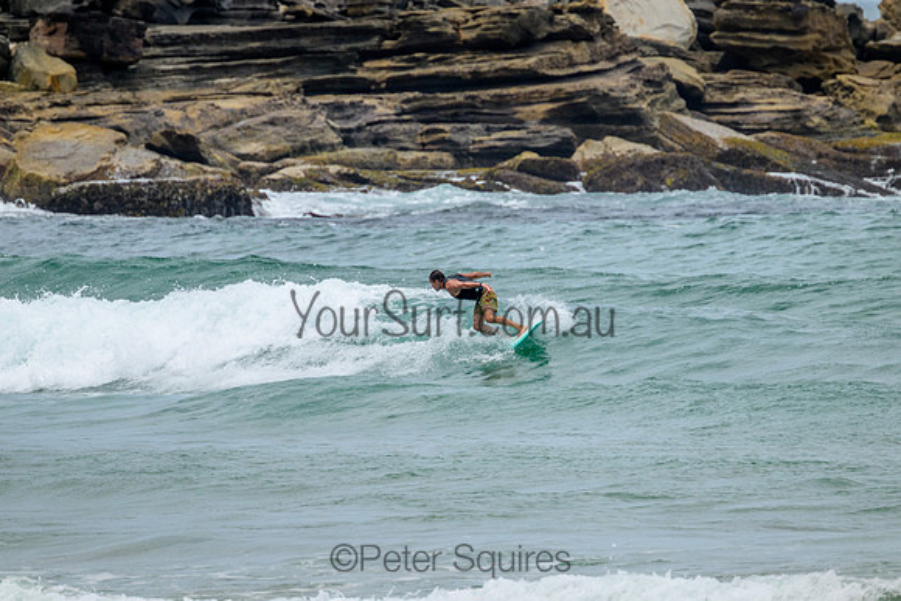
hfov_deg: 2.6
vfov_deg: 1.7
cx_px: 450
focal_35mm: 800
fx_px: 20026
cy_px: 300
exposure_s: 1/2000
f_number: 11
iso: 1000
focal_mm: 800
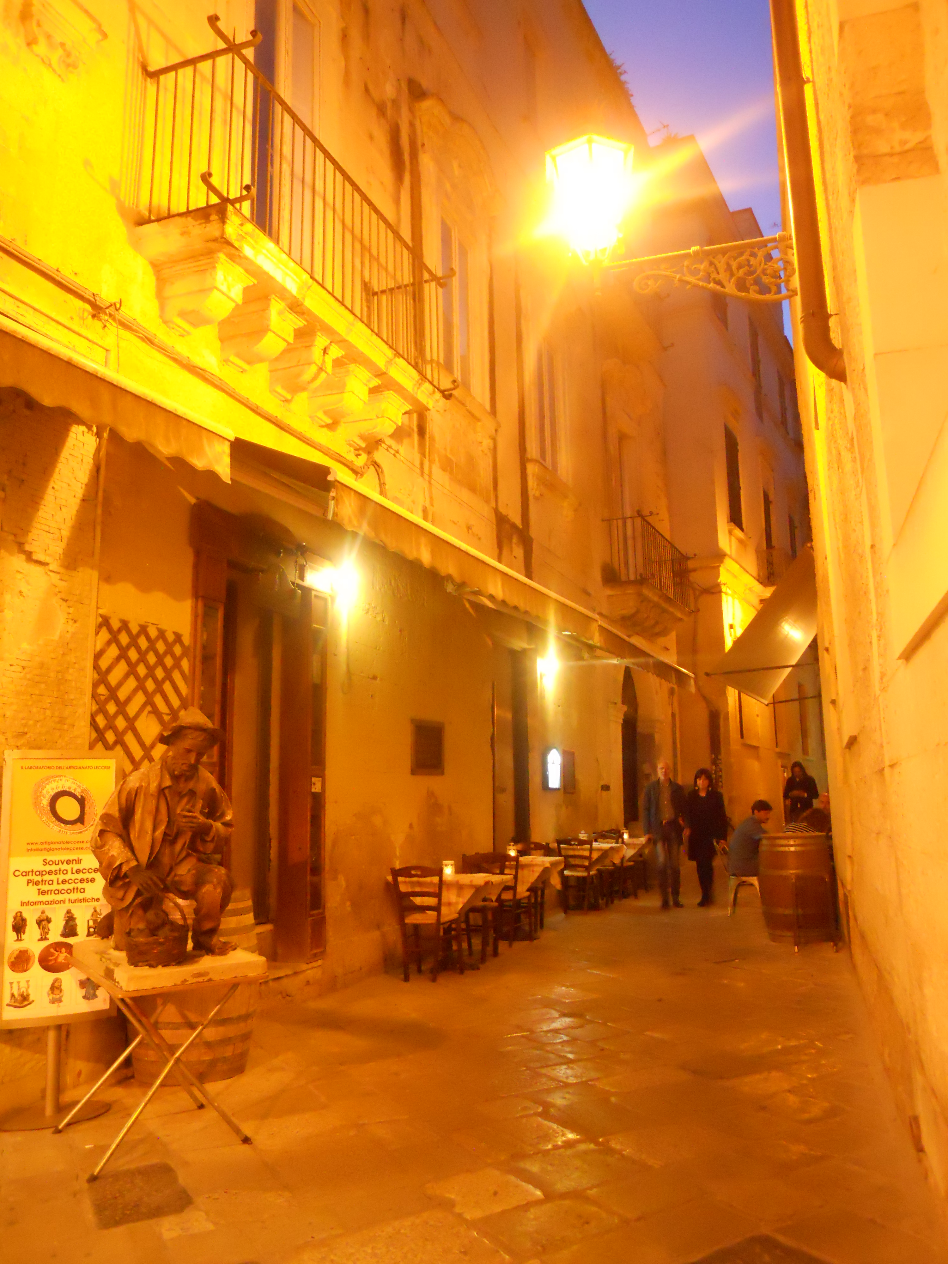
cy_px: 632
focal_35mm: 28
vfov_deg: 63.4
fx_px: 1022
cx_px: 474
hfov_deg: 49.7
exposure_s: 1/10
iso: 800
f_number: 2.7
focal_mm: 5
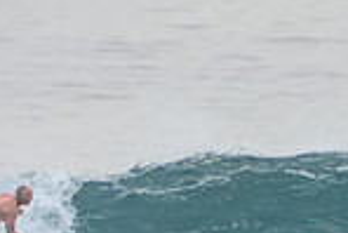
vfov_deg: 0.6
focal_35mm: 2150
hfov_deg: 1.0
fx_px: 20803
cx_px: 73
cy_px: 322
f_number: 5.6
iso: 500
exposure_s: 1/1250
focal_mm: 400
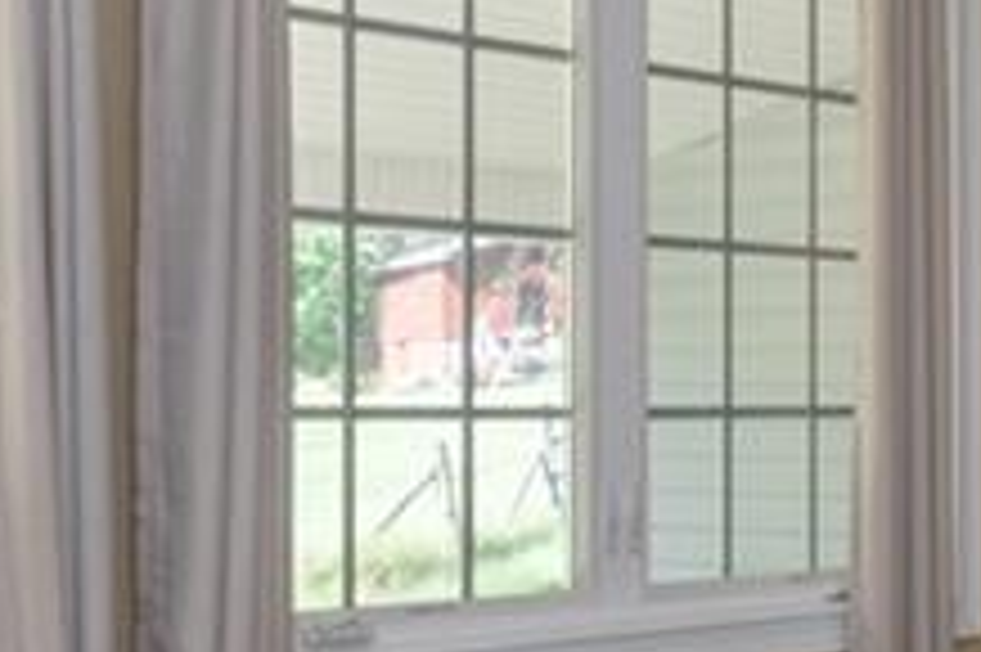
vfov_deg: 17.0
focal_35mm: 80
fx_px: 2178
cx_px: 1053
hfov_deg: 23.9
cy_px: 362
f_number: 7.1
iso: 320
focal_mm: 17
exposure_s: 1/50
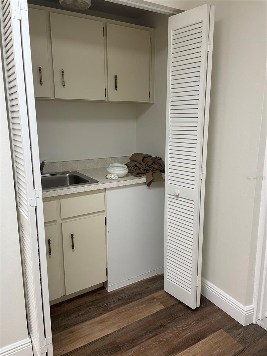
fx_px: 267
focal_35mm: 26
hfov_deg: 53.1
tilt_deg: -10.5
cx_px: 134
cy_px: 178
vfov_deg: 67.3
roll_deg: +0.3
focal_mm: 4.2
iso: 80
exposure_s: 1/60
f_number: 1.6
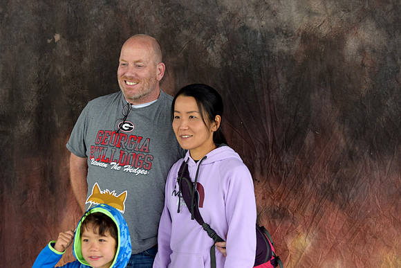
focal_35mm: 105
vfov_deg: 13.0
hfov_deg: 19.5
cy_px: 134
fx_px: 1170
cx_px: 200
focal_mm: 70
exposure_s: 1/200
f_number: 2.8
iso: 200
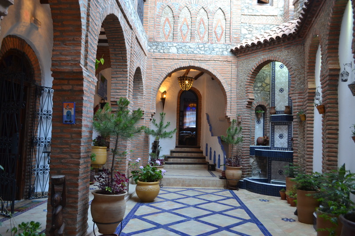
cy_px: 118
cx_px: 178
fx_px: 266
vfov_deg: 47.9
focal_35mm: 27
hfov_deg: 67.4
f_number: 3.5
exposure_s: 1/20
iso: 400
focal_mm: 18
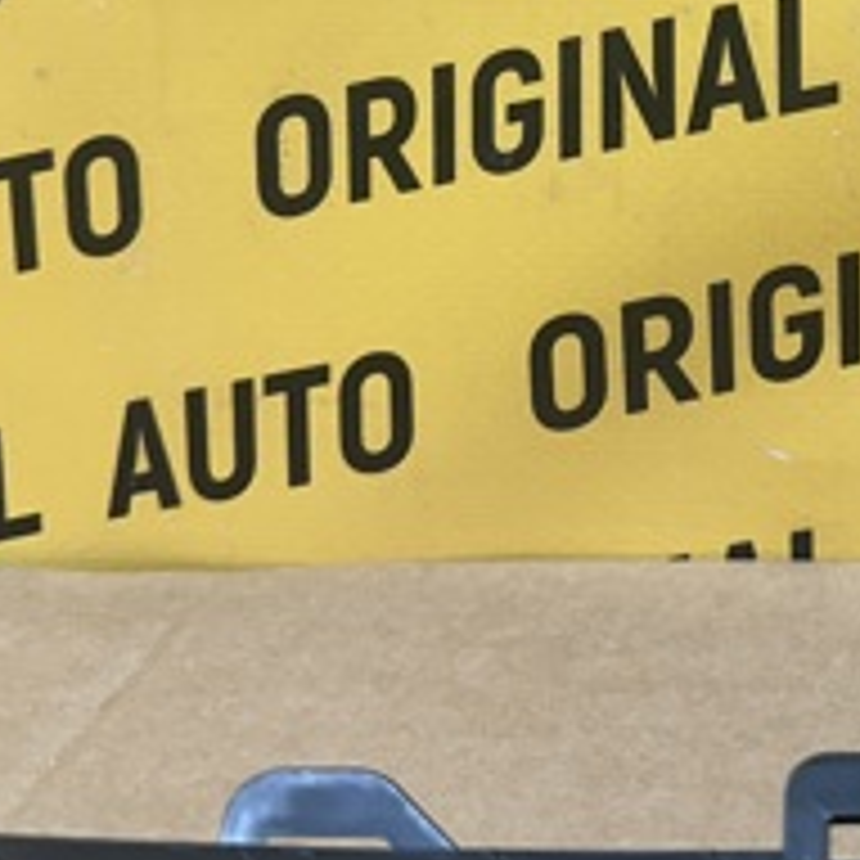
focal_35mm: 71
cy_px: -11
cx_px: 892
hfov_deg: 23.2
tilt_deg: -7.7
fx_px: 1996
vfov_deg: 23.3
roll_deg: +0.6
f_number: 1.78
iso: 125
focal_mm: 6.86
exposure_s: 1/100
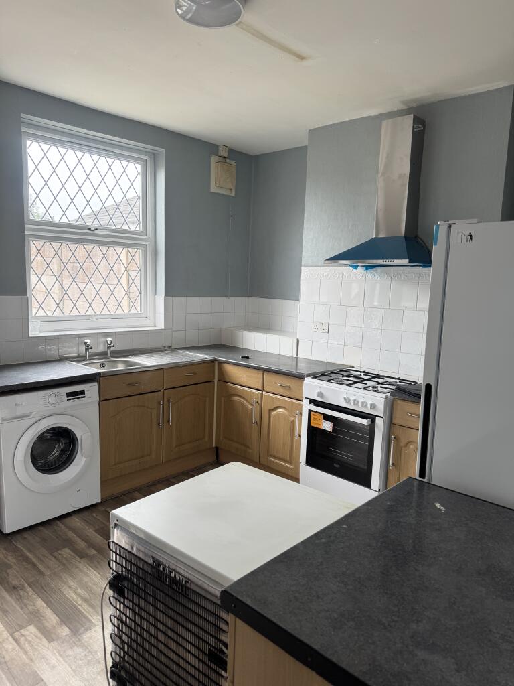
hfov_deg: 56.8
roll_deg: -2.4
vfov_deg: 71.6
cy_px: 343
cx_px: 257
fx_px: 475
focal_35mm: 24
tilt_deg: -7.6
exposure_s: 1/121
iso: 80
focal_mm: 6.76
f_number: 1.78
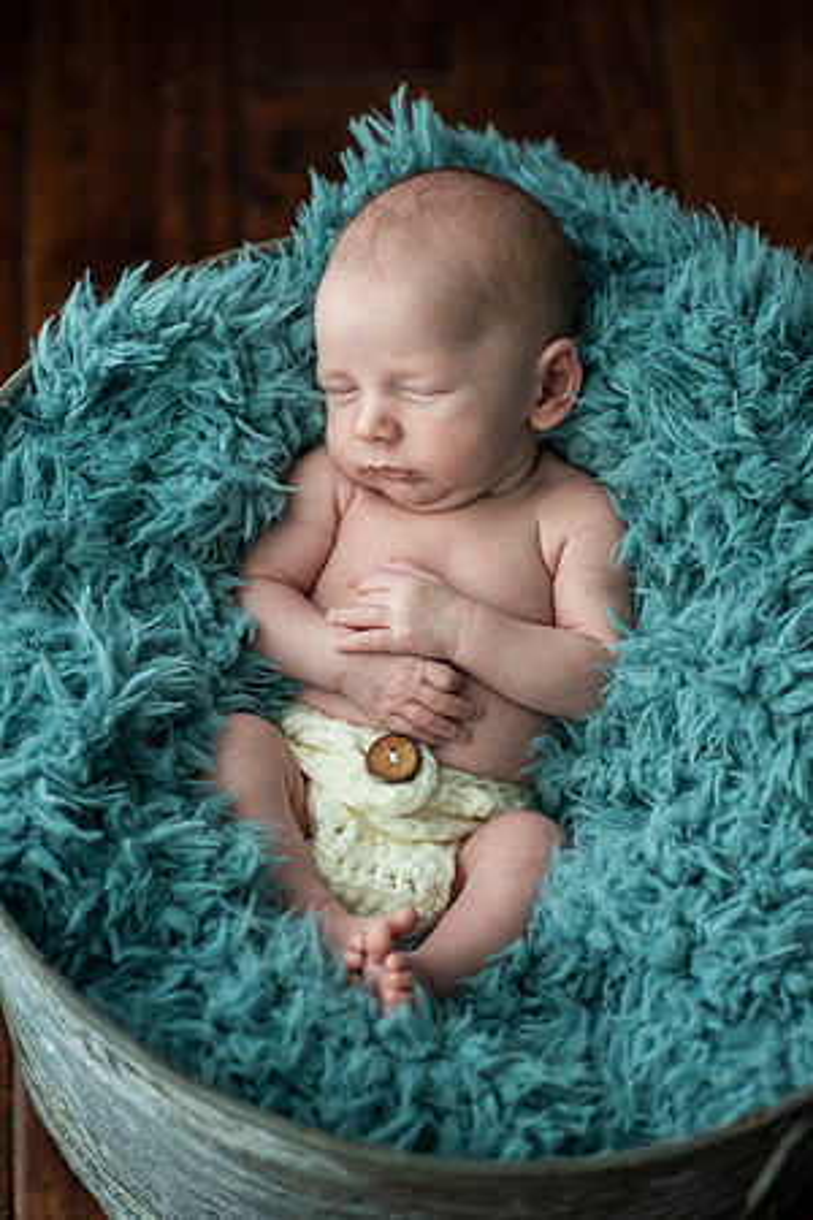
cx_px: 406
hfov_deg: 15.2
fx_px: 3049
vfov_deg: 22.6
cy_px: 610
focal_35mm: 90
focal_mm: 90
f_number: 3.2
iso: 1000
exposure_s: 1/400
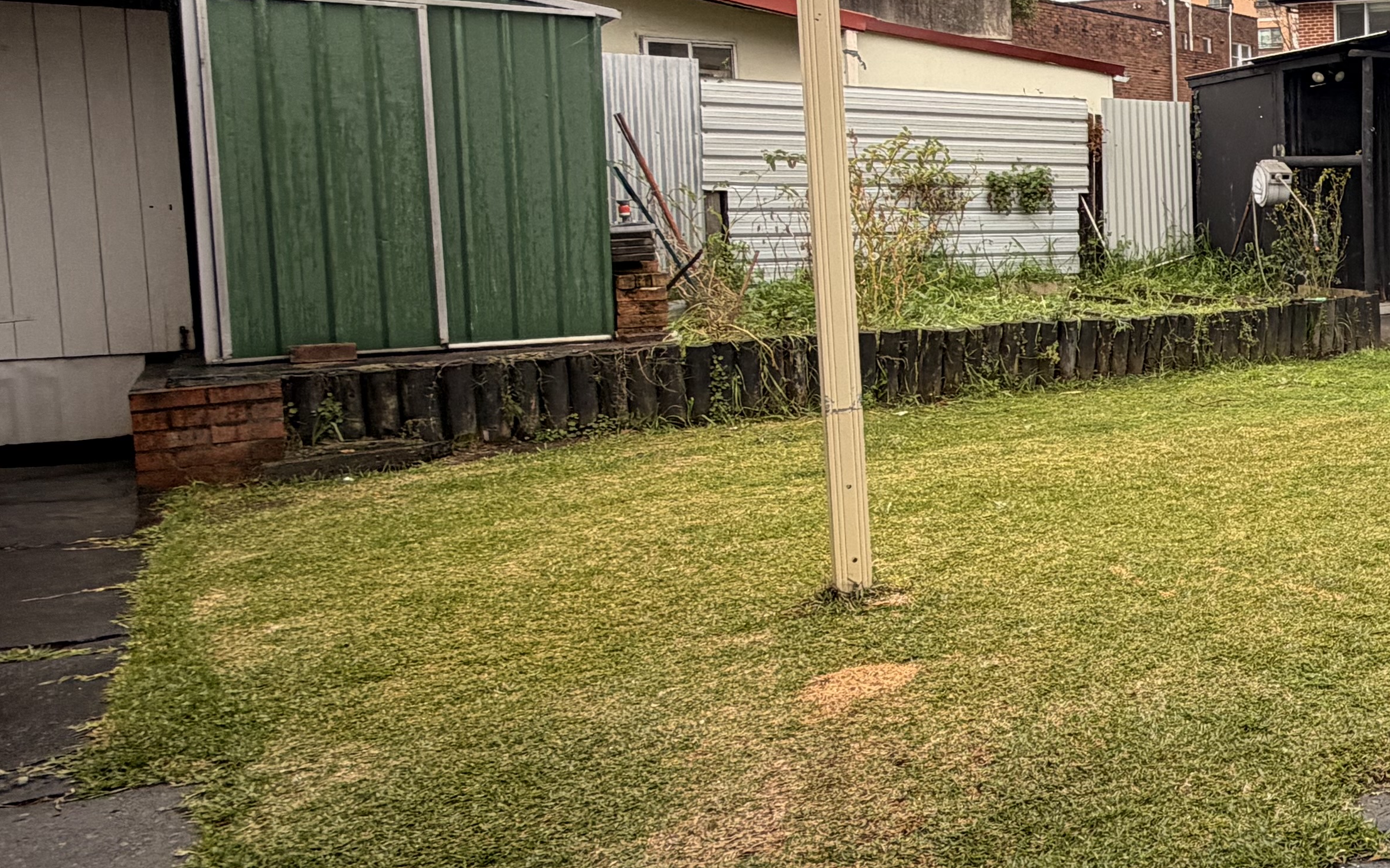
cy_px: 288
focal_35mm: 36
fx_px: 1364
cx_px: 1608
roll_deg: +0.9
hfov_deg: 40.6
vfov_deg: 35.0
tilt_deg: -5.0
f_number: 2.2
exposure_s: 1/288
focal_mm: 2.22
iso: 50
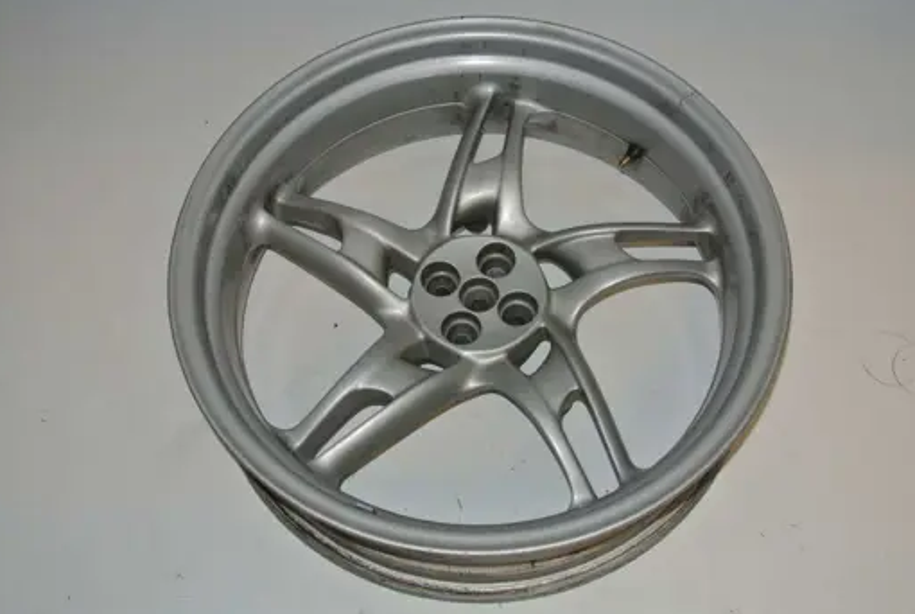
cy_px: 300
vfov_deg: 34.3
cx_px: 466
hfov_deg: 49.5
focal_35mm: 39
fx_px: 993
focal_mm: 14
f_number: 4
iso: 200
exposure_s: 1/60
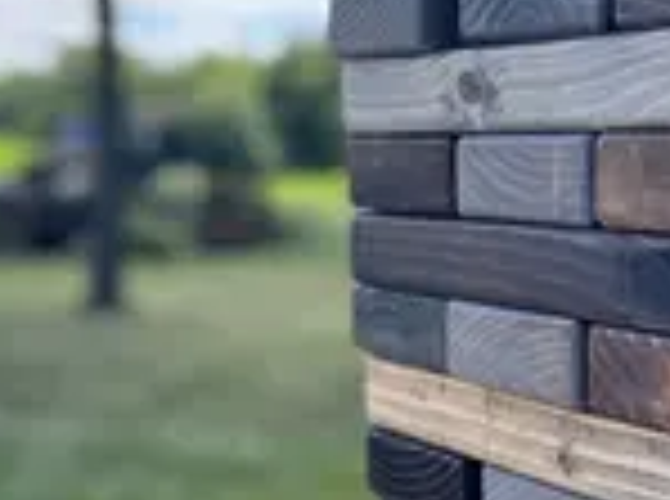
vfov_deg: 20.9
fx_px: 1352
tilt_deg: -4.4
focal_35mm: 70
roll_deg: +1.2
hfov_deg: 27.7
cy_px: 212
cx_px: 247
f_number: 1.5
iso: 50
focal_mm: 5.7
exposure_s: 1/1159
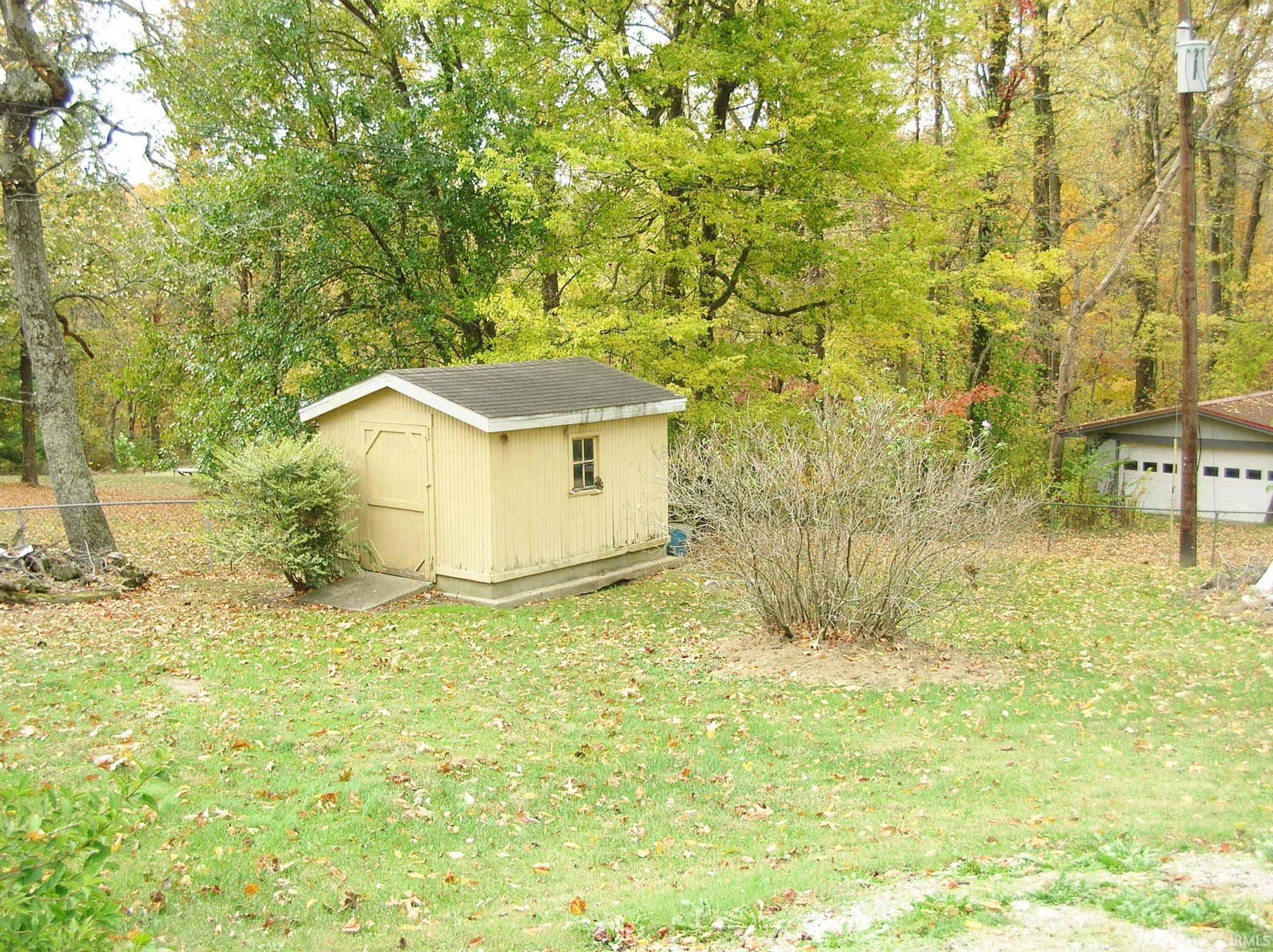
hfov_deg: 51.4
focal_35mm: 36
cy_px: 476
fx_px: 1323
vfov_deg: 39.6
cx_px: 636
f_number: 2.7
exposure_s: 1/200
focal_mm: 6
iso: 50
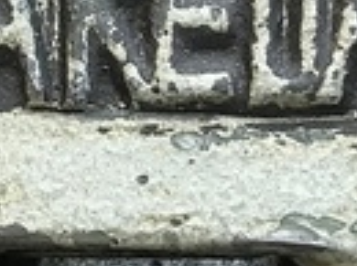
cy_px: 22
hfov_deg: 14.2
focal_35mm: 138
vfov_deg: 10.6
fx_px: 1421
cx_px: 66
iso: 64
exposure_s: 1/15
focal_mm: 3.99
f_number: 1.8
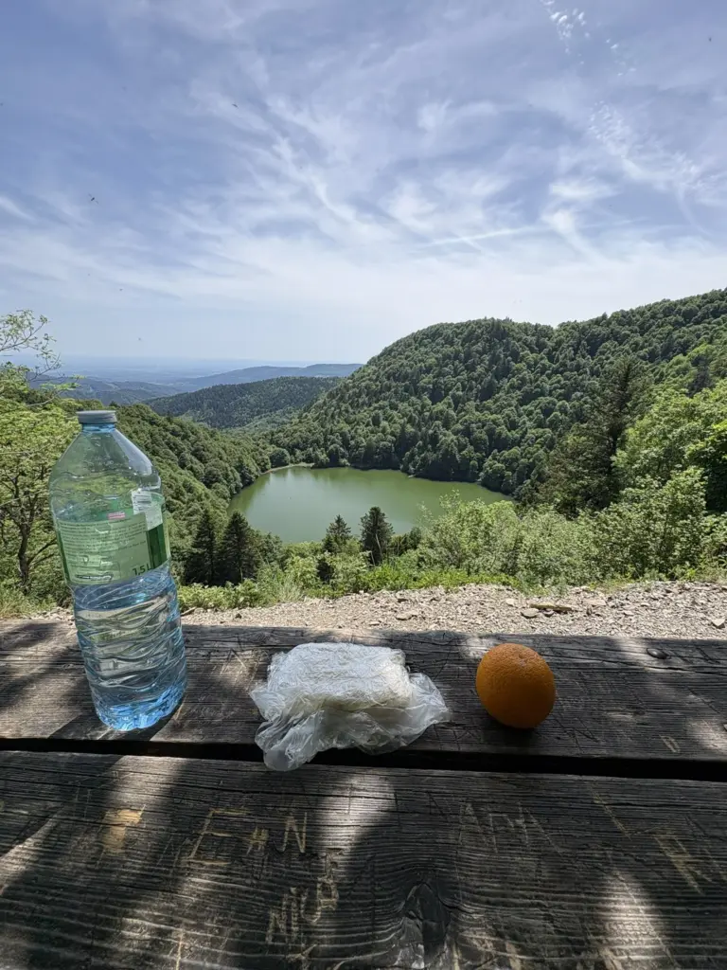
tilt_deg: -16.5
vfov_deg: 102.1
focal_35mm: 14
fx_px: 392
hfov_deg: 85.7
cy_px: 485
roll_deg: -1.7
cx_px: 364
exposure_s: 1/1536
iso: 50
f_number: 2.2
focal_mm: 2.22
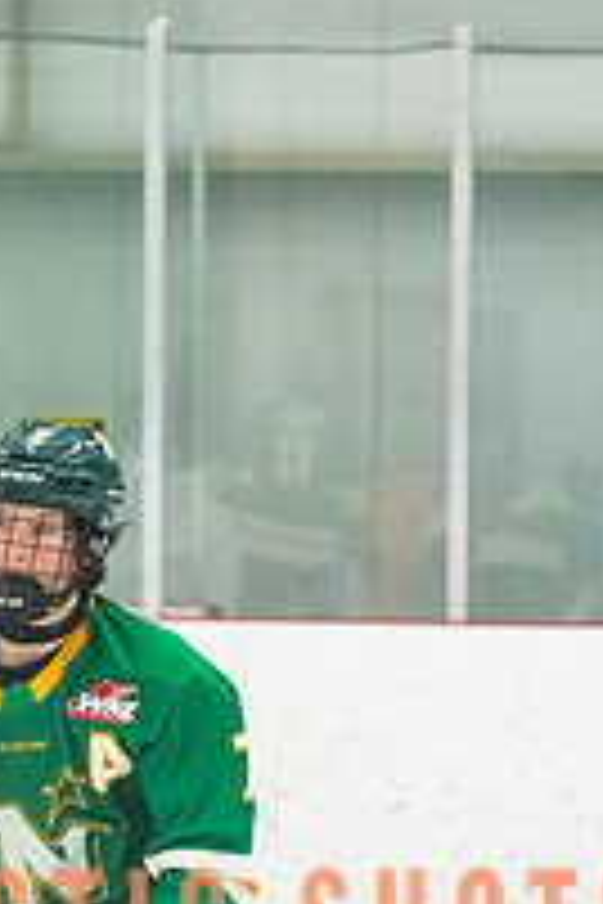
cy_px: 1005
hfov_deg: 3.7
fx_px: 9371
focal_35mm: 373
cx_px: -62
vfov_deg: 5.5
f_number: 2.8
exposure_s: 1/800
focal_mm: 102
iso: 3200
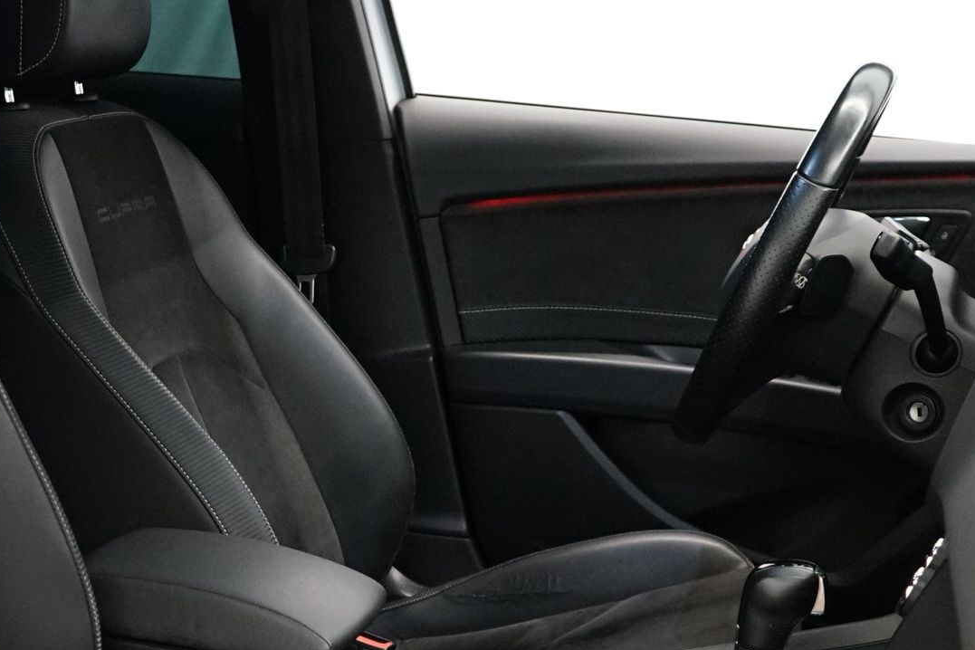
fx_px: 1760
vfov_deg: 20.6
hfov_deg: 30.6
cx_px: 278
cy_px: 552
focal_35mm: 65
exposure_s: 1/160
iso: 4000
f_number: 3.5
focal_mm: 28
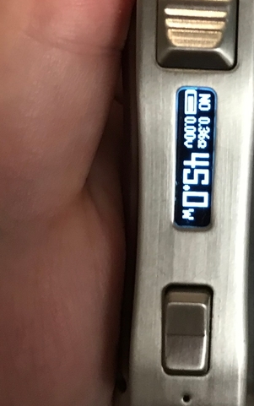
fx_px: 819
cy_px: 74
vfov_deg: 27.2
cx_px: 363
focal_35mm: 74
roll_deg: +6.8
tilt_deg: -35.0
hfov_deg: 16.3
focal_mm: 3.99
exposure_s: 1/17
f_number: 1.8
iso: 64
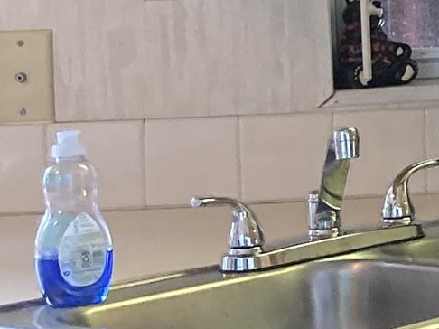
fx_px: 2244
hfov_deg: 9.5
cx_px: 1163
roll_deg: +0.7
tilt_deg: -1.6
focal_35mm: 177
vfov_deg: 8.3
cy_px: -24
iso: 125
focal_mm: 3.99
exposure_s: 1/60
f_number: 1.8
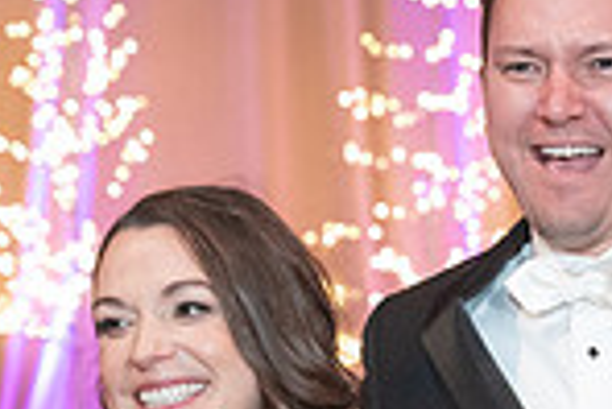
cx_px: 467
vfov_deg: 4.9
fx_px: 4799
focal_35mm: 282
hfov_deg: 7.3
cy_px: 556
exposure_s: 1/125
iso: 4000
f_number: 4
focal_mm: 70
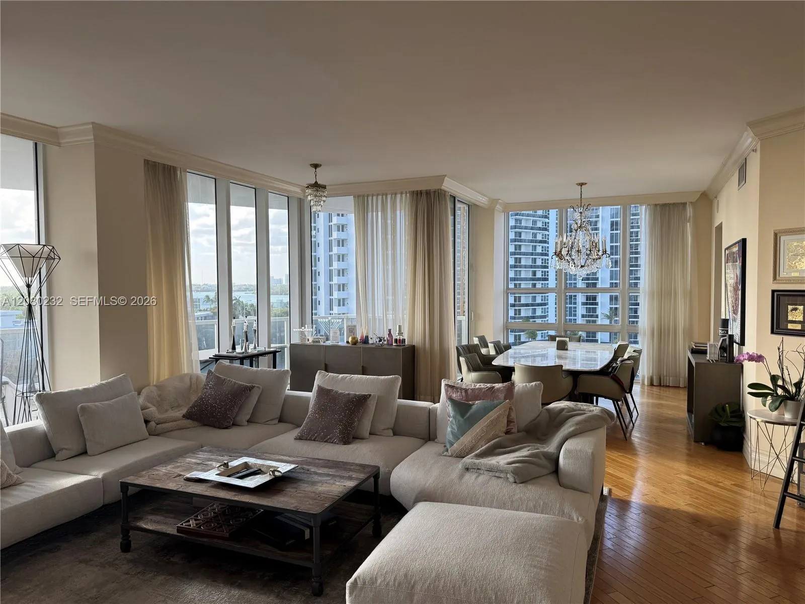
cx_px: 402
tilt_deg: -2.3
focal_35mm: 24
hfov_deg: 71.6
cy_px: 302
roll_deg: -0.1
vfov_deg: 56.8
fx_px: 558
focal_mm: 6.76
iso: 64
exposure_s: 1/159
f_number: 1.78
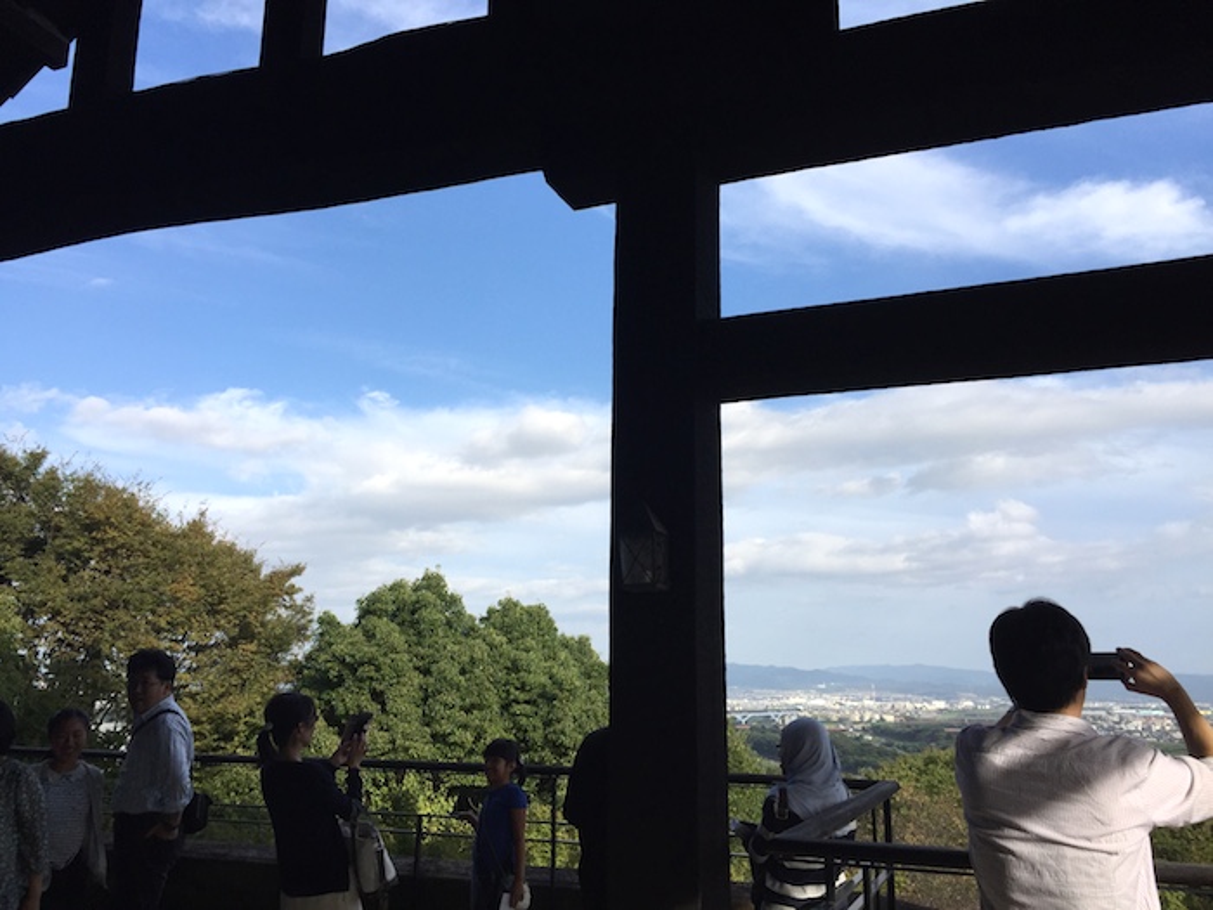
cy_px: 455
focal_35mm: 29
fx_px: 1016
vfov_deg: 48.2
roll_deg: -1.9
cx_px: 606
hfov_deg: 61.7
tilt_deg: +12.9
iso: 32
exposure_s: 1/2198
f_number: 2.2
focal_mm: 4.15
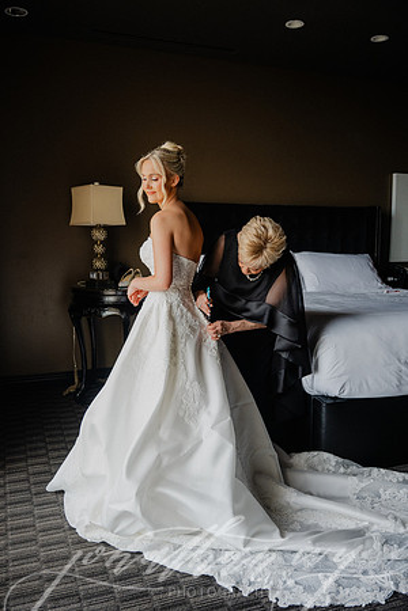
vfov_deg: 60.3
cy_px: 306
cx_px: 204
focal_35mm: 31
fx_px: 527
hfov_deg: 42.3
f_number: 2.8
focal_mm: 31
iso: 900
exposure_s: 1/200
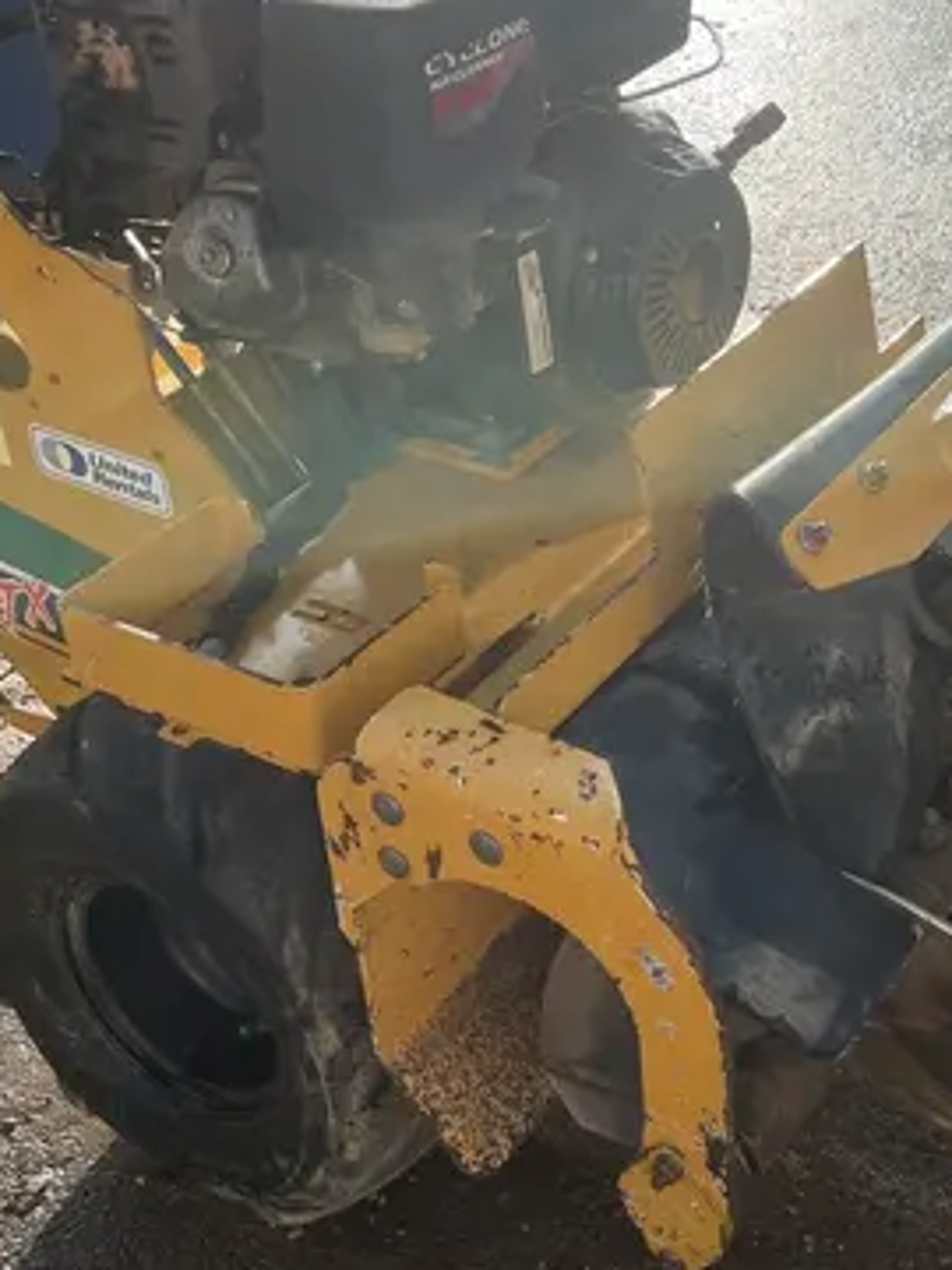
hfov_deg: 26.9
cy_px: 393
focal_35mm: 53
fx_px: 1943
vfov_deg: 35.7
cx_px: 786
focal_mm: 4.2
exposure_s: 1/2747
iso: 32
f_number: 1.6
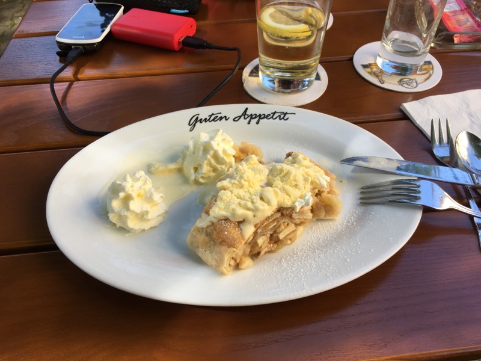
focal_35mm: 29
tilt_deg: -46.8
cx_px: 240
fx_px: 403
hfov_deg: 61.7
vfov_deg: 48.2
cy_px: 180
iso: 25
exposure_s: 1/204
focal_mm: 4.15
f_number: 2.2
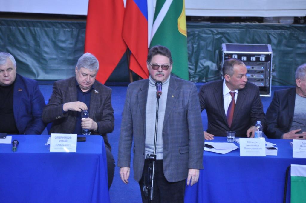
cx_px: 153
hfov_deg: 7.4
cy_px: 102
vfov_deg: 4.9
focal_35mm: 278
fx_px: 2356
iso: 1250
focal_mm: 185
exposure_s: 1/125
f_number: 6
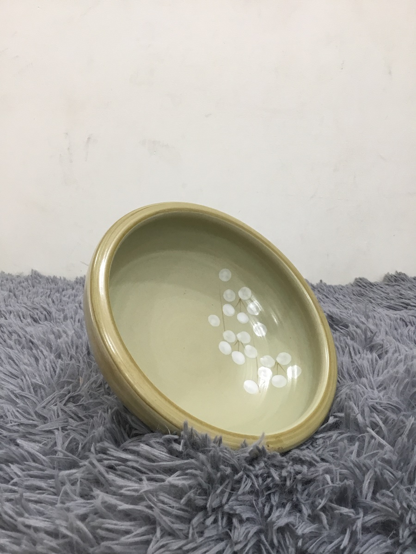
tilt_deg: -11.8
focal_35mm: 31
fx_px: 497
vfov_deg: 58.4
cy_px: 277
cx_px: 208
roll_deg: +0.6
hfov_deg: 45.4
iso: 80
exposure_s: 1/33
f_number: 2.4
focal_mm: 3.3
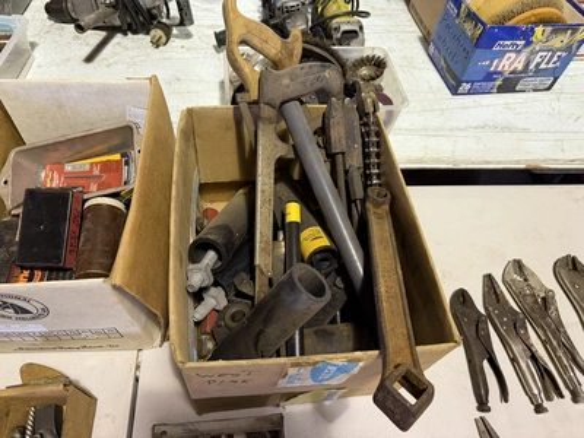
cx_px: 292
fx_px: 405
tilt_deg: -55.8
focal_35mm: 24
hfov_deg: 71.6
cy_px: 219
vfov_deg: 56.8
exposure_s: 1/60
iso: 250
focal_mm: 6.76
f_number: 1.78
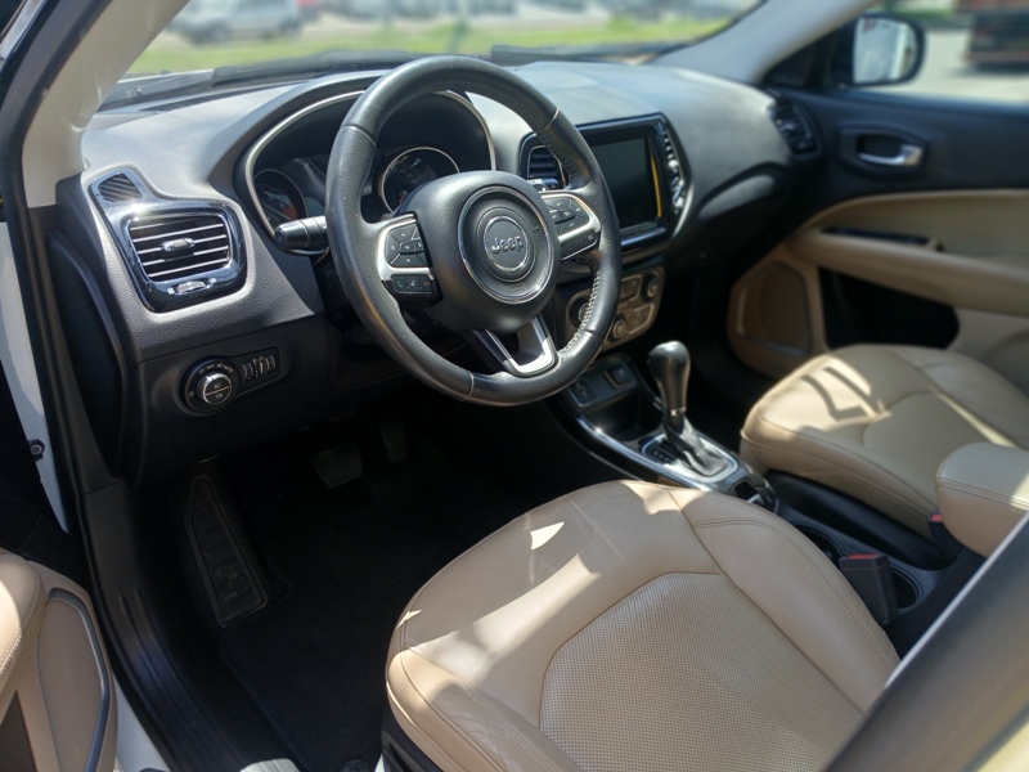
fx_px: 773
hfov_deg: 67.3
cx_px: 514
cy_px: 386
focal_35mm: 26
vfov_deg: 53.1
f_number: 1.8
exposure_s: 1/120
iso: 40
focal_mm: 3.98
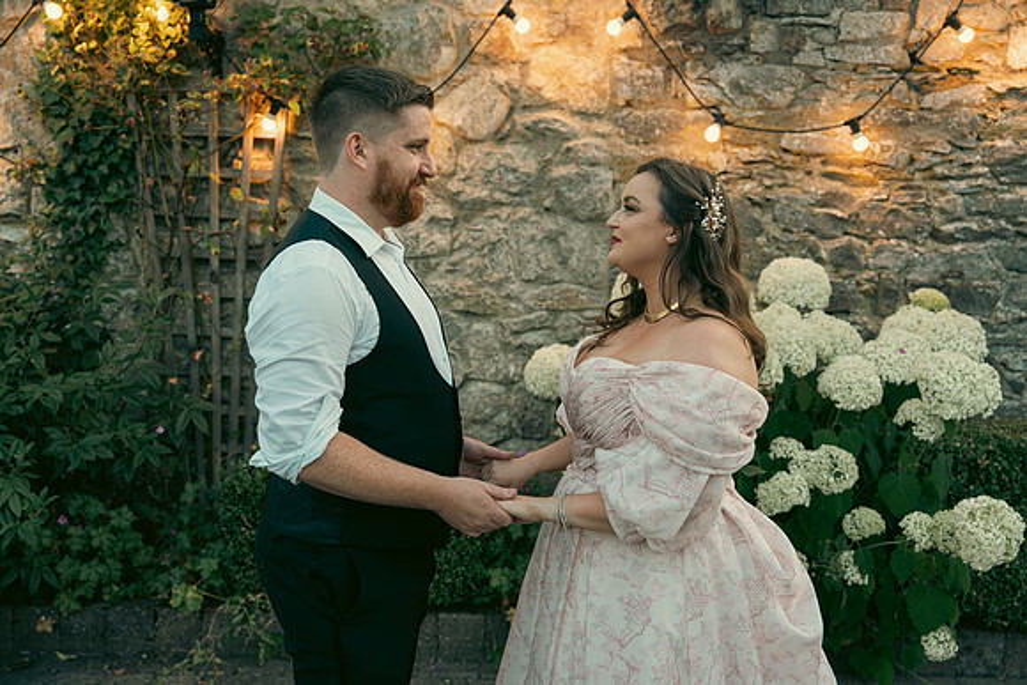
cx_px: 514
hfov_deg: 54.4
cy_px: 342
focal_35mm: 35
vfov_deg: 37.9
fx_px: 999
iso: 250
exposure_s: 1/160
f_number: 3.2
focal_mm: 35
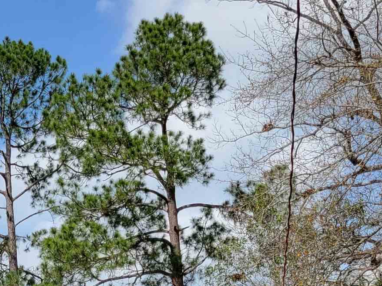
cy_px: 396
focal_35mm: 91
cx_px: -108
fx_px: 1004
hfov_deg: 19.9
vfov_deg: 15.3
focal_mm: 5.4
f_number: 1.8
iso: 40
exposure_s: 1/1989
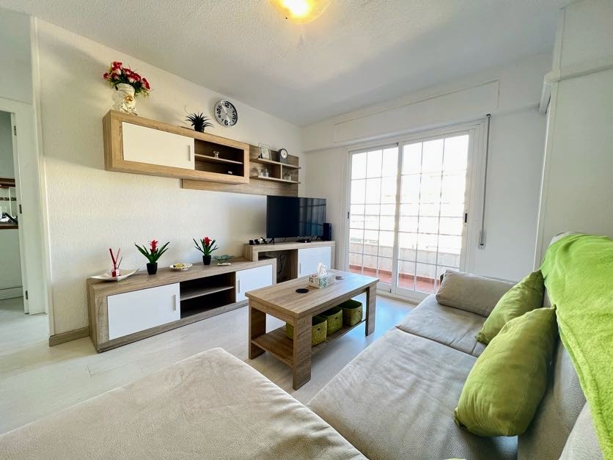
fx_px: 230
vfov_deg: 89.9
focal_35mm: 13
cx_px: 306
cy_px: 230
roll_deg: -1.0
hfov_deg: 106.2
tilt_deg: -4.5
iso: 200
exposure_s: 1/100
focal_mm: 1.57
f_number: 1.8
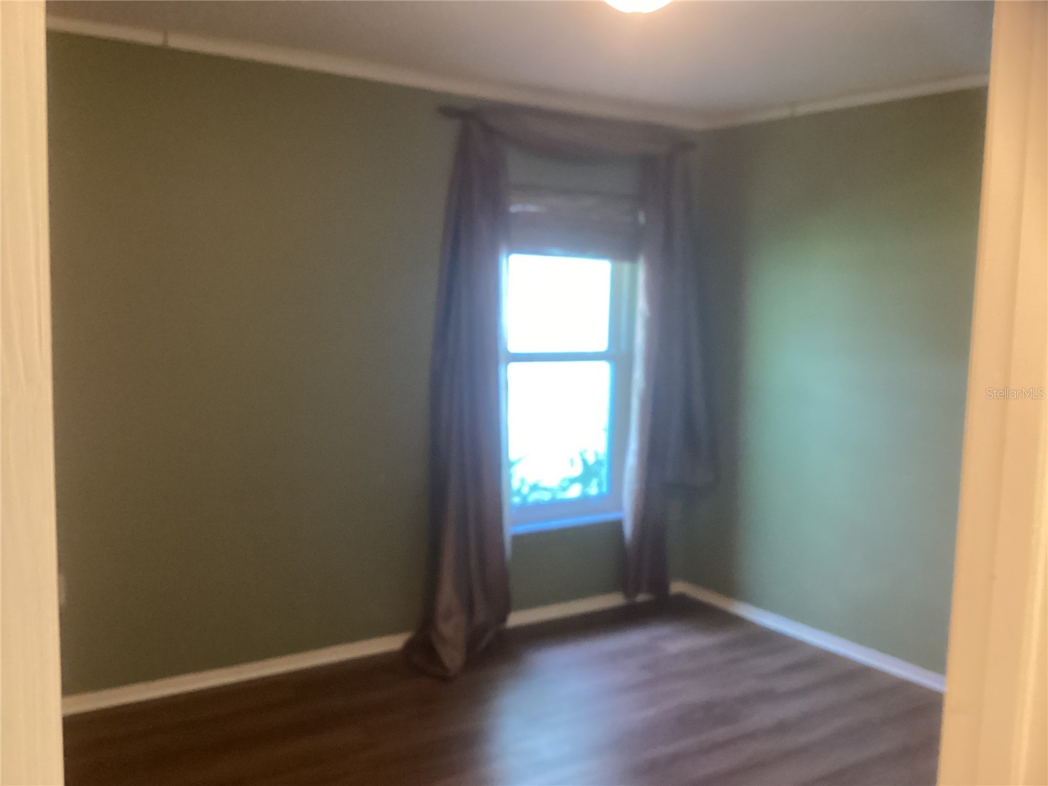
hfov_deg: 58.4
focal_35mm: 31
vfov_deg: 45.4
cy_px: 393
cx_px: 524
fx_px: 939
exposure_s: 1/30
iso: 400
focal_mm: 3.3
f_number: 2.4
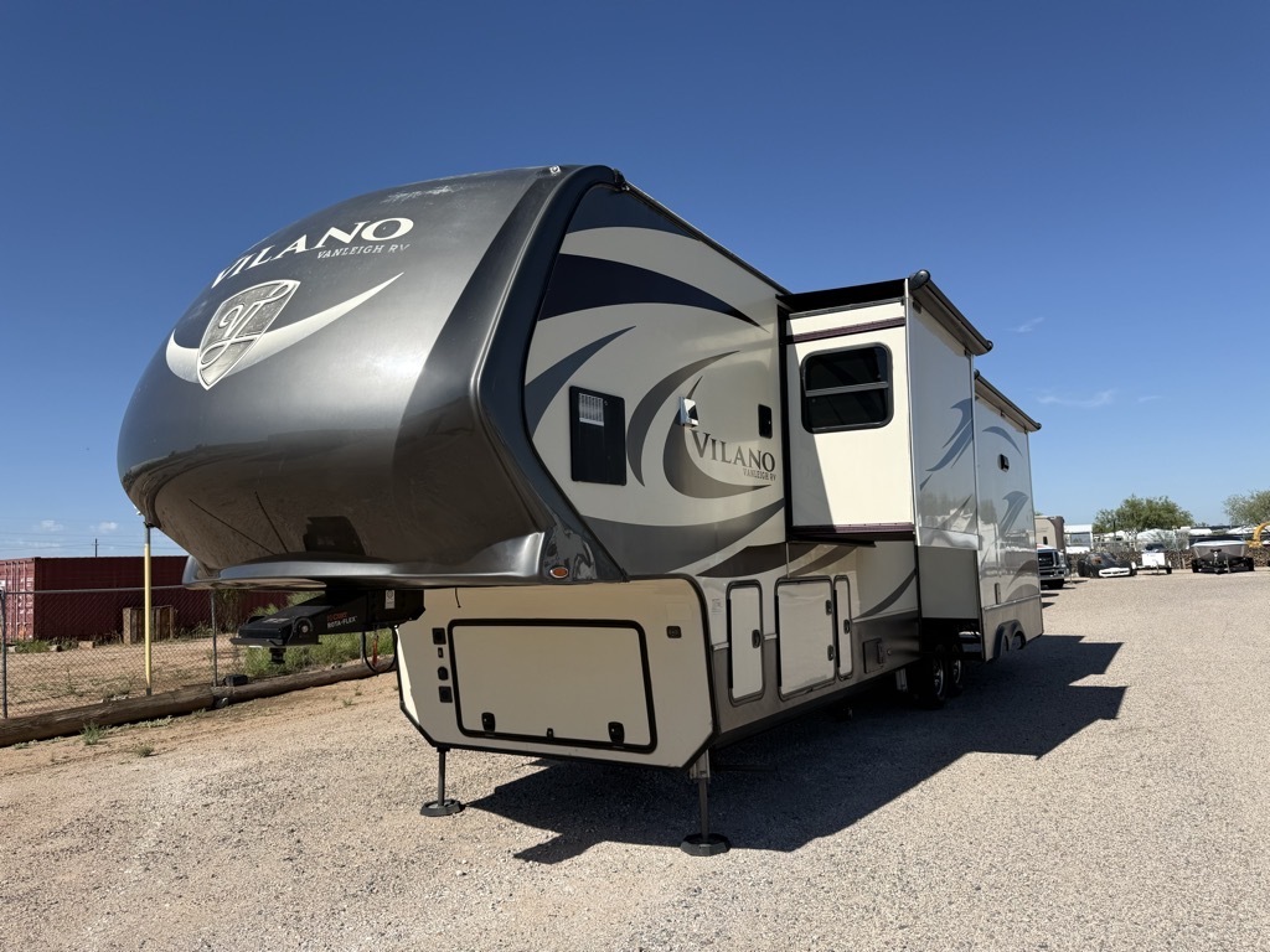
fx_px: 881
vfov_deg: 56.8
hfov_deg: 71.6
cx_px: 635
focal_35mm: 24
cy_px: 476
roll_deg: +3.1
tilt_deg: +4.9
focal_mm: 6.76
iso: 80
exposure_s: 1/6173
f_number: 1.78
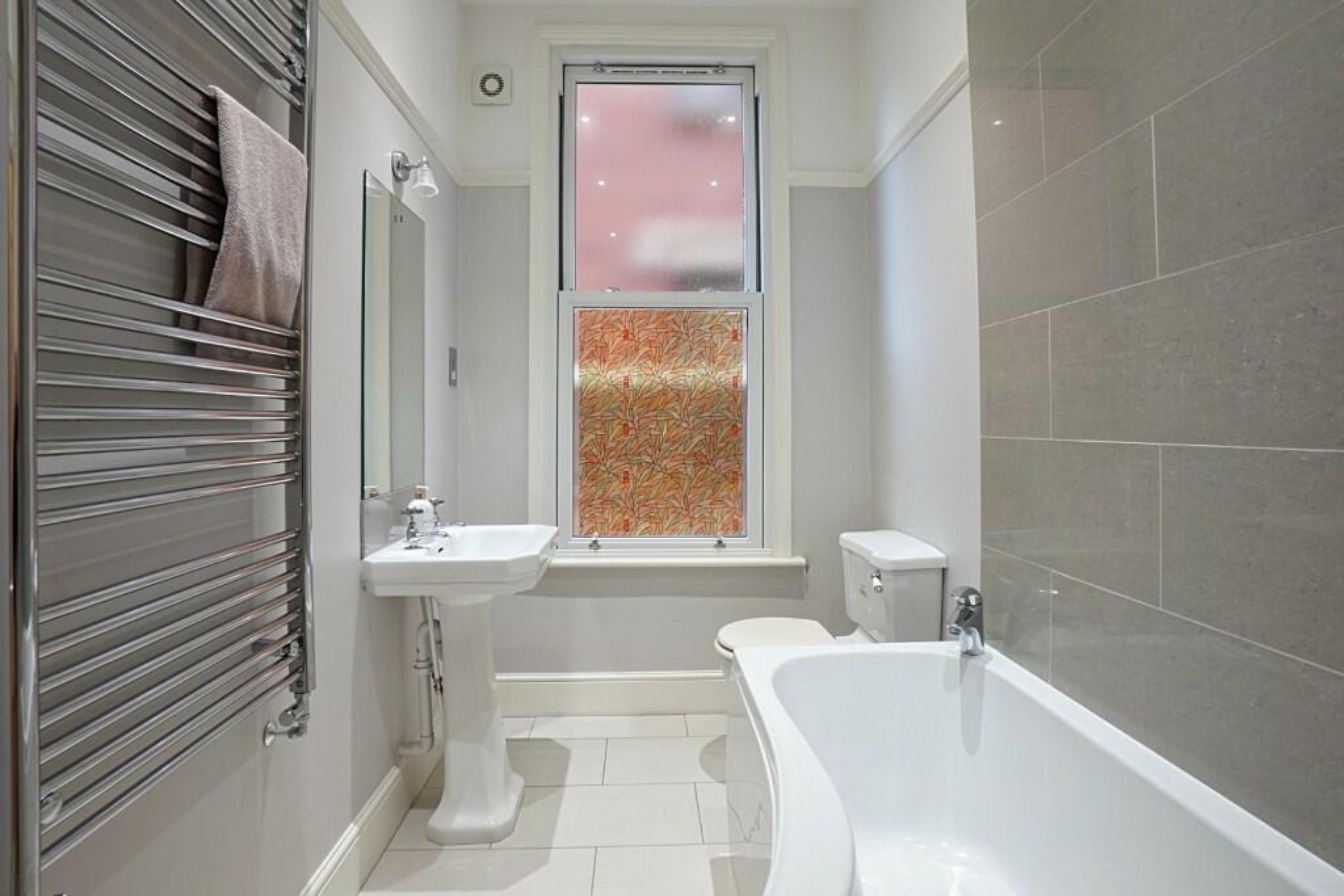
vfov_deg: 77.3
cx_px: 672
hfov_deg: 100.4
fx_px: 560
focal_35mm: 15
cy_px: 448
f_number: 10
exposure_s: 1/5
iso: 640
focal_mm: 10
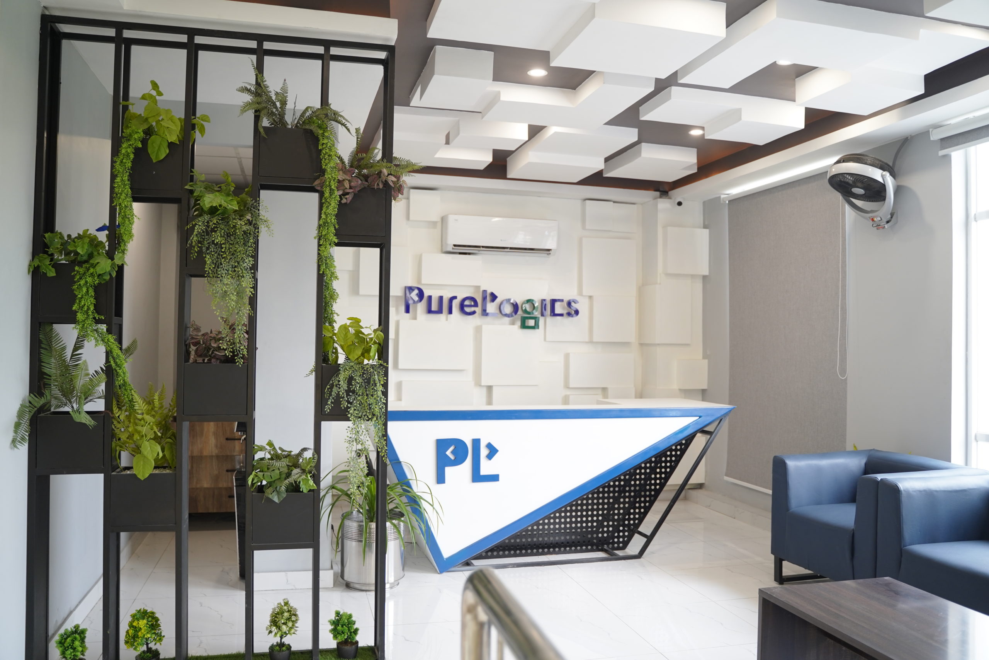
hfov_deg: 65.5
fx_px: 769
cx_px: 494
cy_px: 330
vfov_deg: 46.4
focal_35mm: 28
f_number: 2.8
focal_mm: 28
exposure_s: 1/100
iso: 500
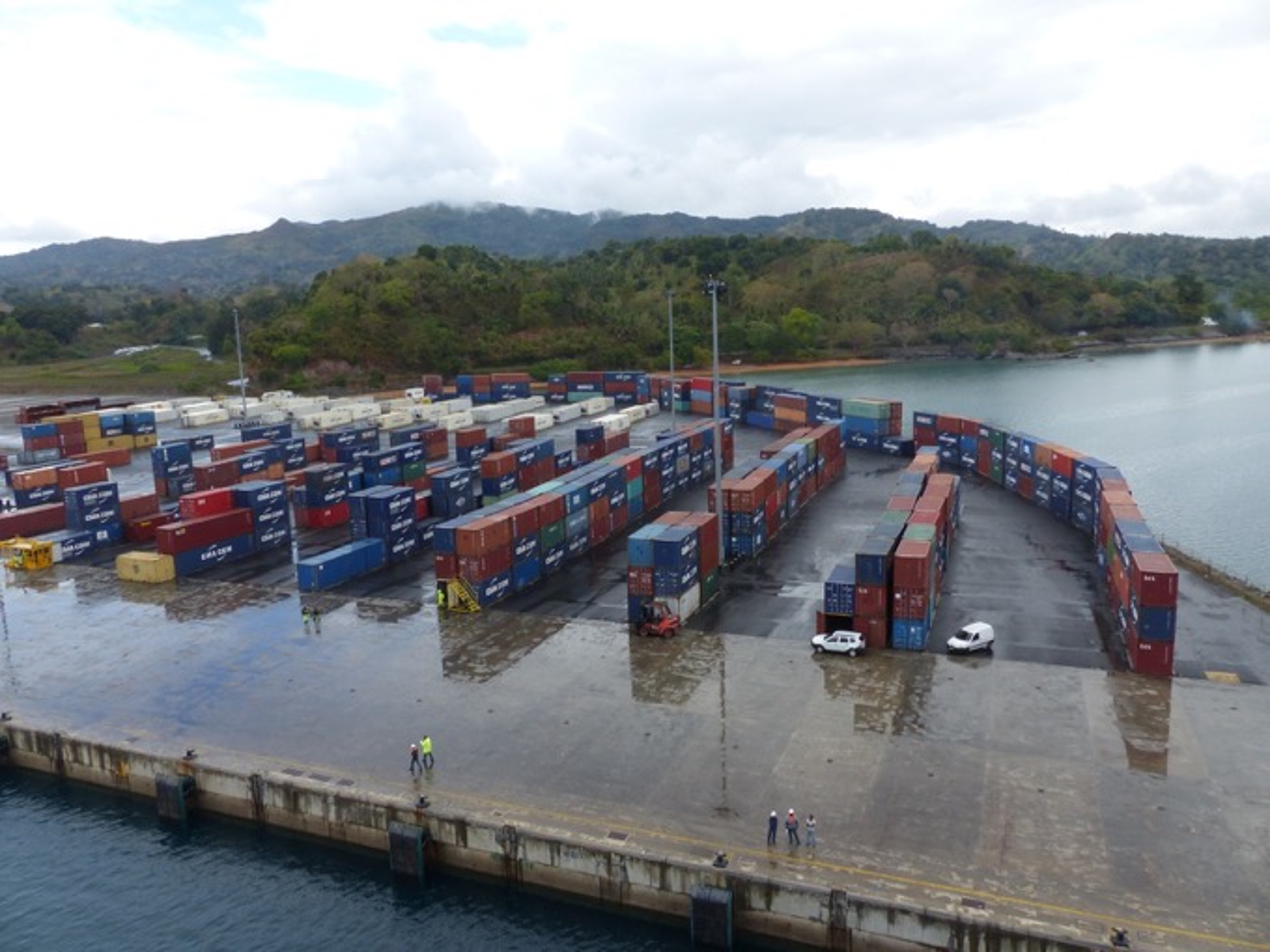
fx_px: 917
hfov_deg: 69.4
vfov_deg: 54.9
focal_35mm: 25
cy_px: 476
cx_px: 635
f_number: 4
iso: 100
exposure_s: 1/320
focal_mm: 4.5
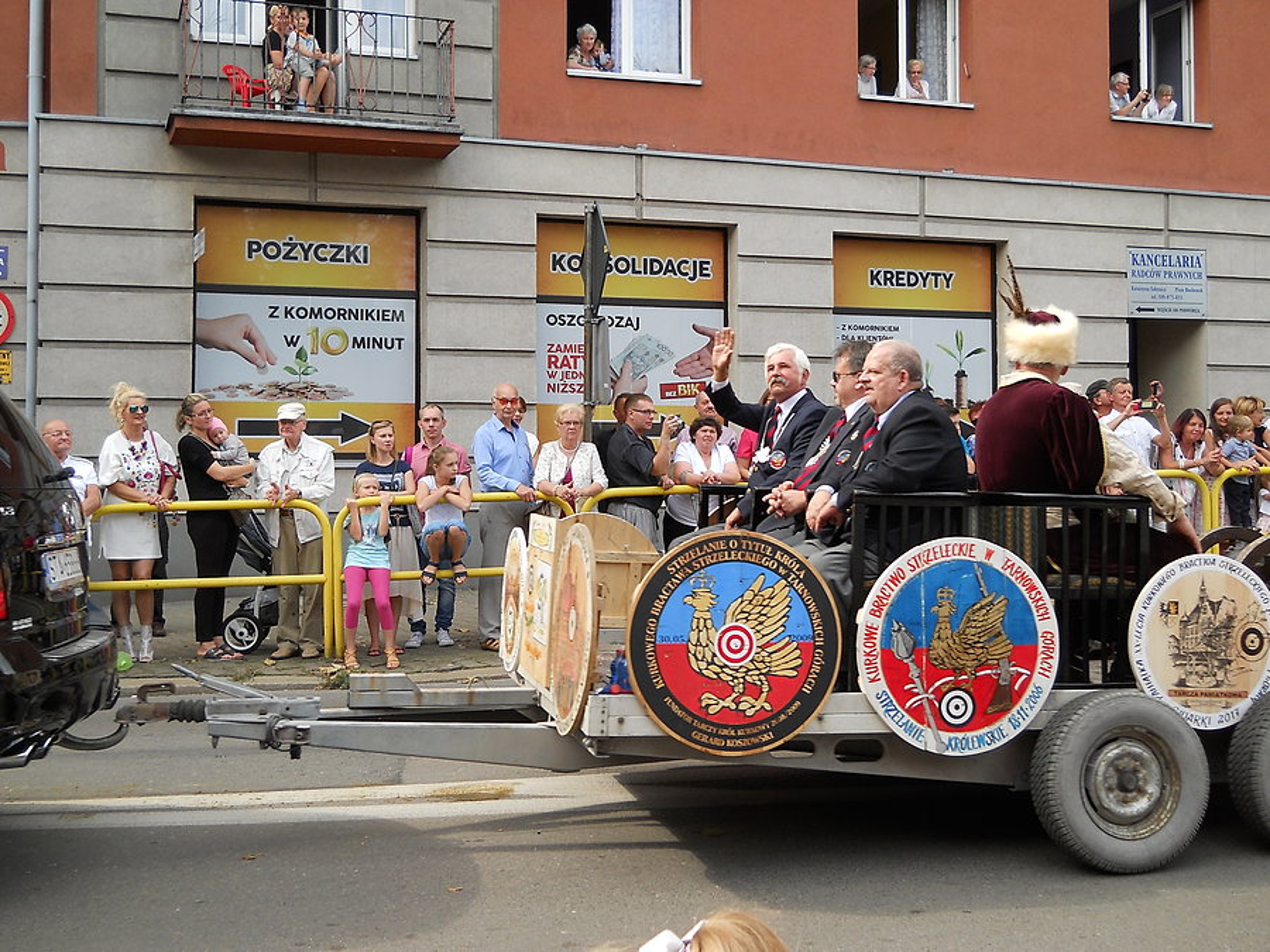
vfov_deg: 35.1
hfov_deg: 45.8
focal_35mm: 41
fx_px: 1504
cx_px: 635
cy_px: 476
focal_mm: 6.72
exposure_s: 1/200
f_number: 3.1
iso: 80
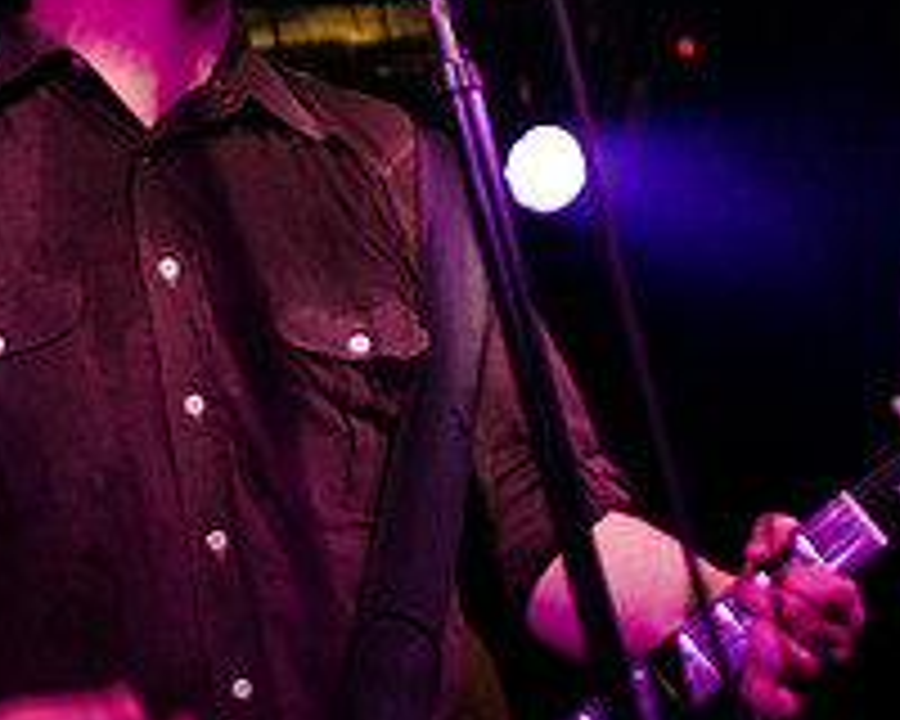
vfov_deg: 12.6
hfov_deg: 15.6
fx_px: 3250
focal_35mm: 122
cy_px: 333
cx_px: 801
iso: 1600
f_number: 1.8
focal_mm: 30
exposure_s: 1/160
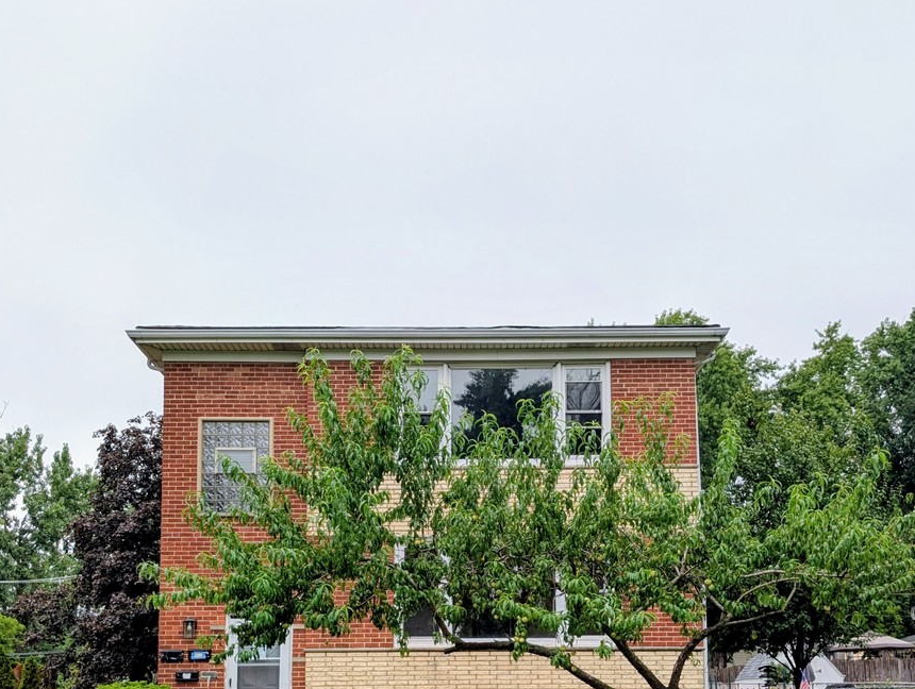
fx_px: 1059
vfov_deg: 35.0
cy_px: 547
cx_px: 468
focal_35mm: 40
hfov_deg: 46.7
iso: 21
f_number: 1.68
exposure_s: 1/130
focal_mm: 6.9
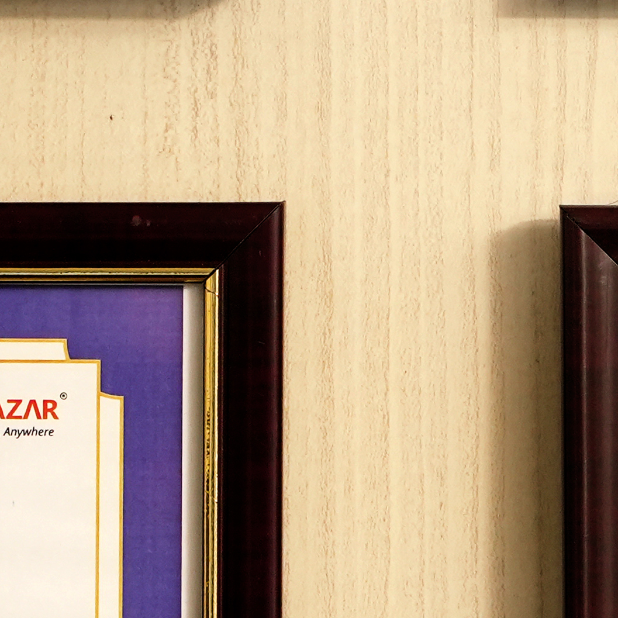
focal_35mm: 479
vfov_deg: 3.7
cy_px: 102
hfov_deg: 3.7
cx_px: 403
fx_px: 9675
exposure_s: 1/125
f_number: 3.5
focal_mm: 85
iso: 1250
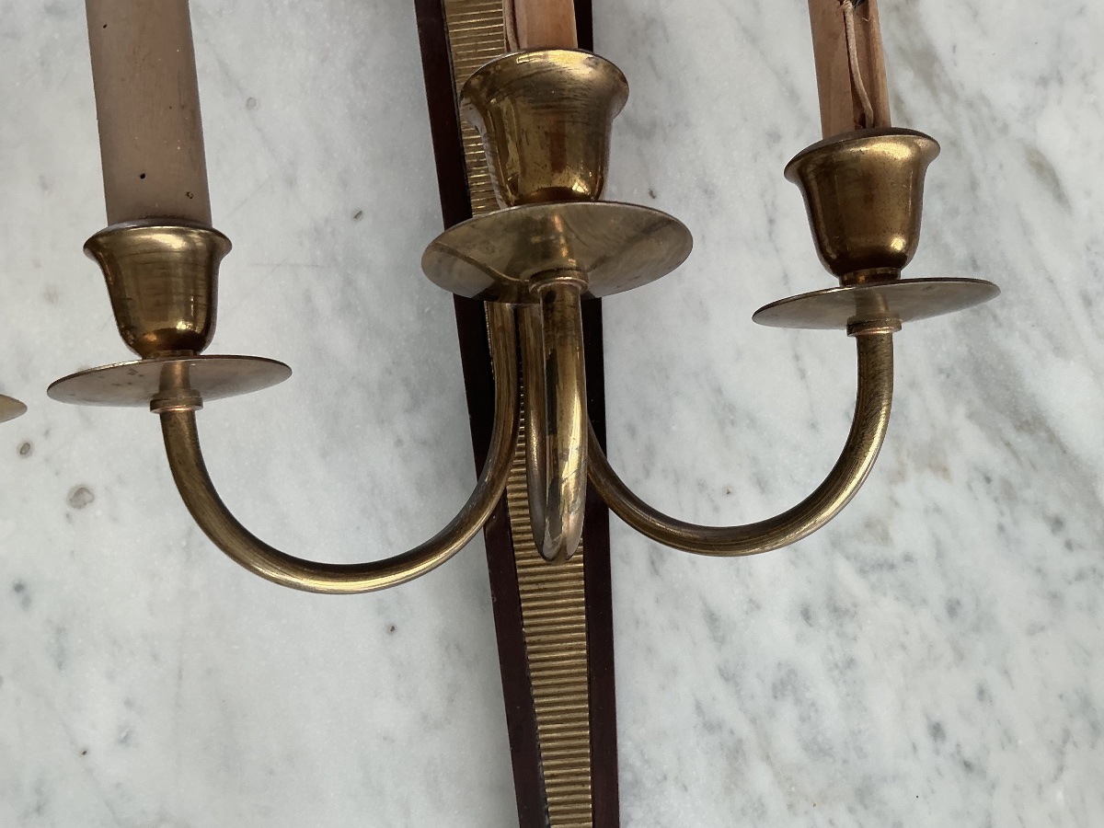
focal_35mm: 29
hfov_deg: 61.7
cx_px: 552
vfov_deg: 48.2
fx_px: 925
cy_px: 414
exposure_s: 1/120
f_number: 1.8
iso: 40
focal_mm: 3
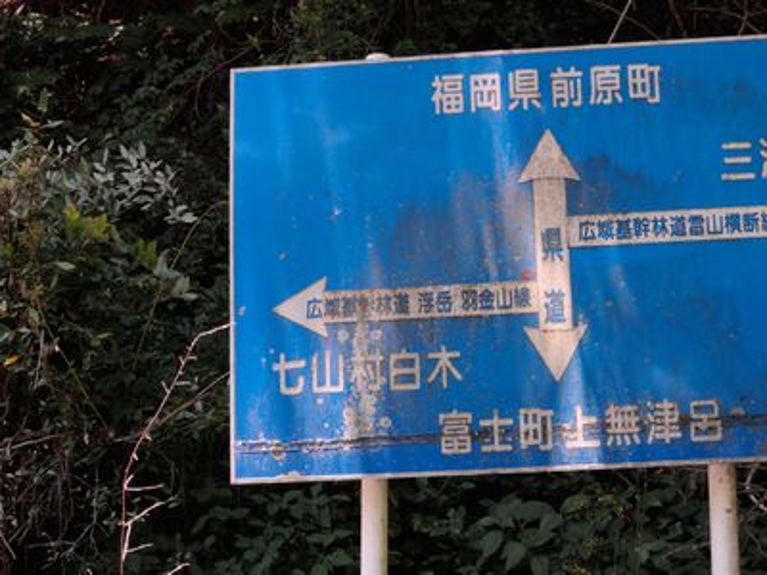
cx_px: 384
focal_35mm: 75
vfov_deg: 19.6
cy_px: 288
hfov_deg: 26.0
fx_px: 1662
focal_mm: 16
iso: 160
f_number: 5.8
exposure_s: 1/80
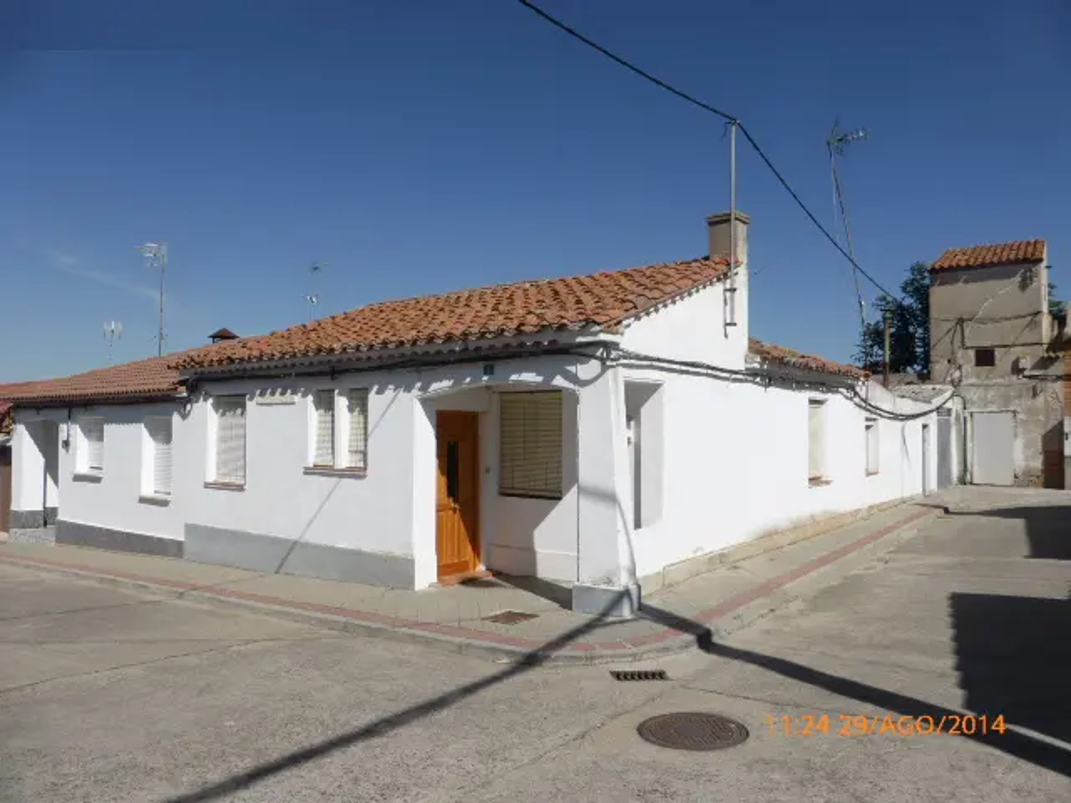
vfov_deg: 54.9
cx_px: 536
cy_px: 402
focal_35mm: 25
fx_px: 773
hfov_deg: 69.4
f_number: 4
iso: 100
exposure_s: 1/2000
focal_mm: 4.3
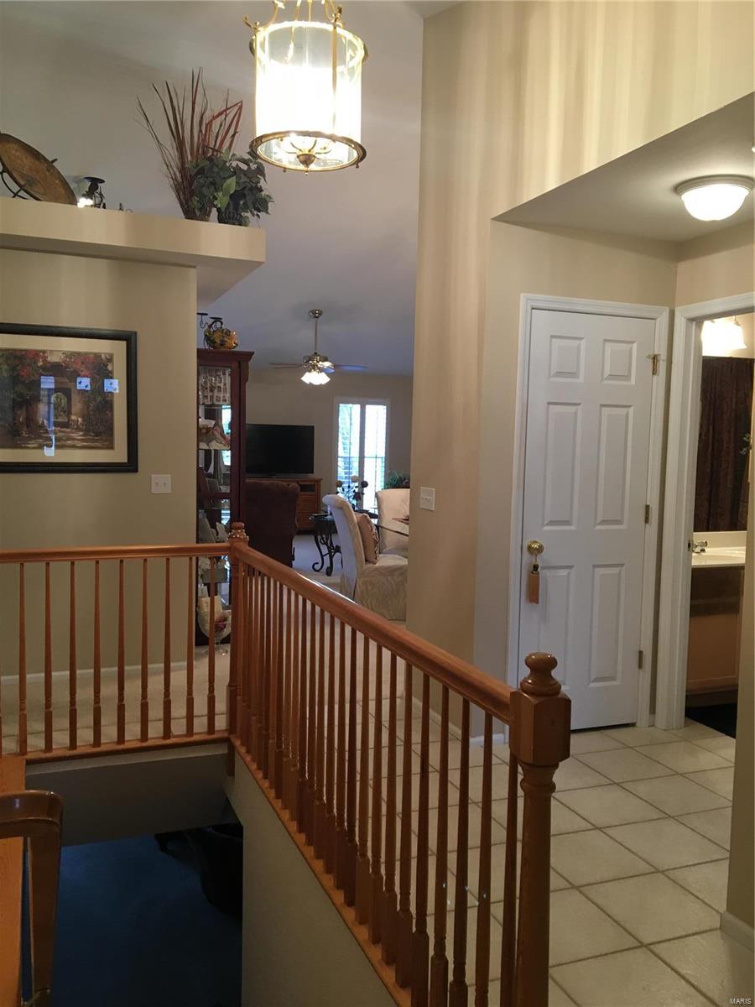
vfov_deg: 61.7
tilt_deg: -3.5
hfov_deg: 48.2
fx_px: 843
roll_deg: -0.9
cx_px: 378
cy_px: 504
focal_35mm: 29
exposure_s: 1/30
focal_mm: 4.15
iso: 80
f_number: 2.2
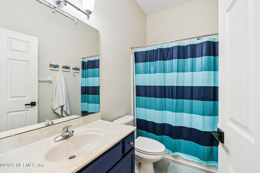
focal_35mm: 15
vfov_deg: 77.3
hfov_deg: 100.4
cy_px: 86
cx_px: 130
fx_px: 108
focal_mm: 10
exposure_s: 1/8
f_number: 8
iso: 400
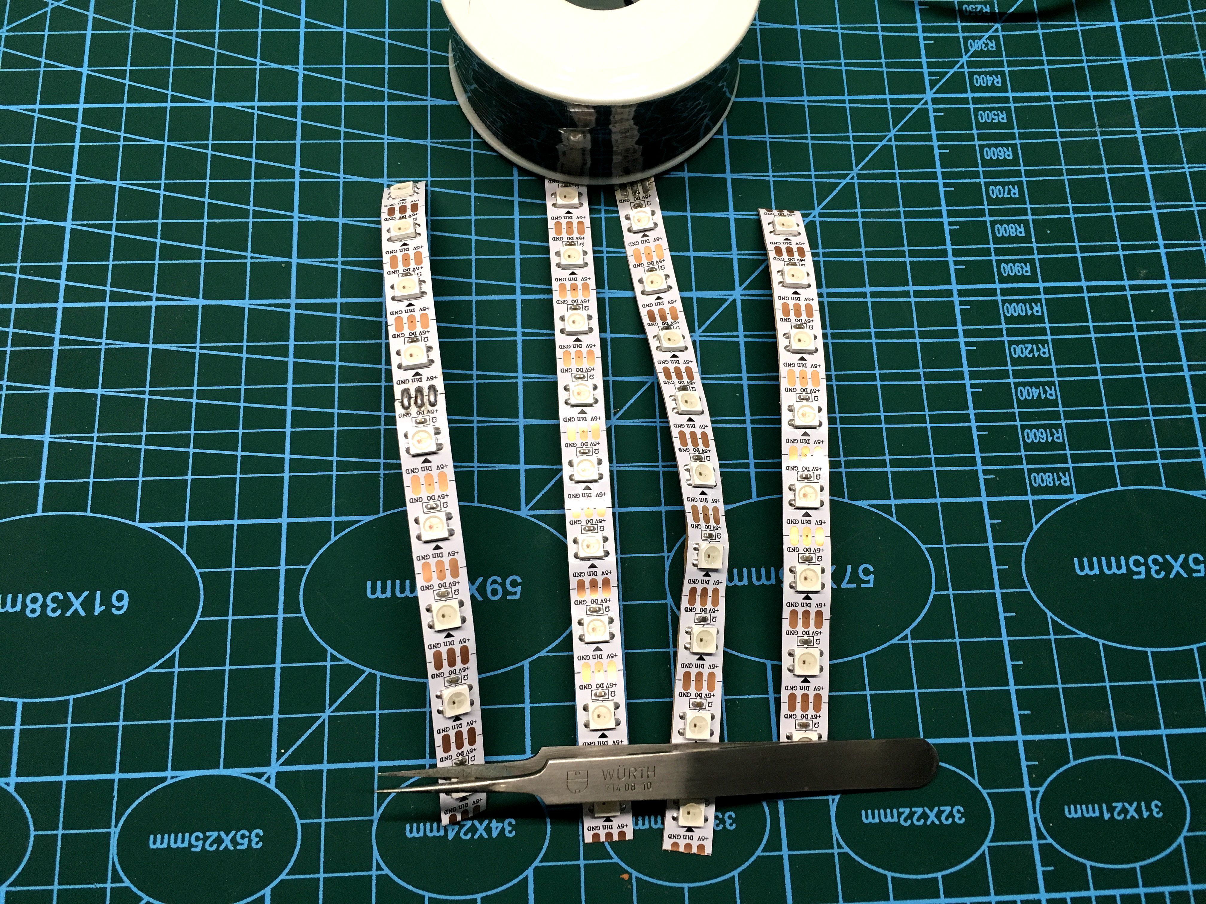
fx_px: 1010
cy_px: 452
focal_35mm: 29
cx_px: 603
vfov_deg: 48.2
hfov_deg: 61.7
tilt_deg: -75.6
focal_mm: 4.15
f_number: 2.2
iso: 125
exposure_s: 1/33
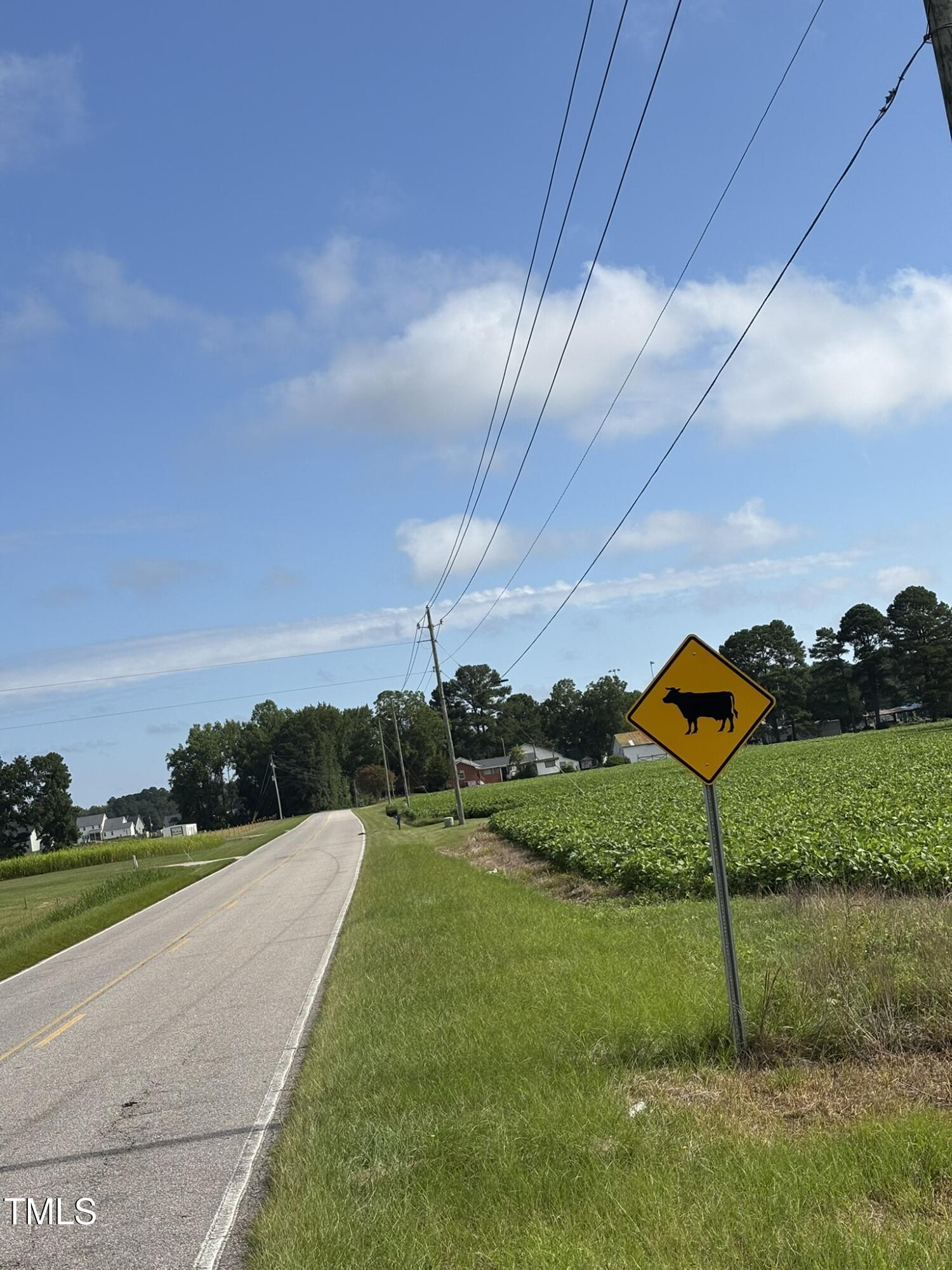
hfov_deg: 28.0
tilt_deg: +3.9
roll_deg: +7.8
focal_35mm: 52
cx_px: 476
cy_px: 635
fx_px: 1907
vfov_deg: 36.8
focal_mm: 5.96
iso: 32
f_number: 1.6
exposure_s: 1/3534
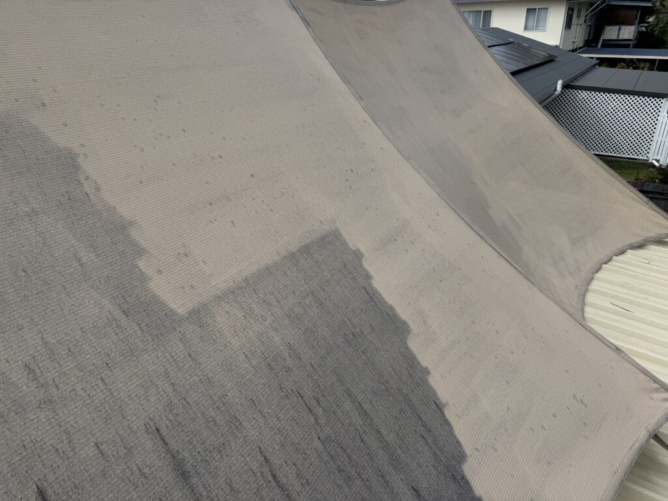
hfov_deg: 71.6
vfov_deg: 56.8
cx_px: 334
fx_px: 463
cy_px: 250
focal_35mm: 24
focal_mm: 6.76
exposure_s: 1/5814
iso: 80
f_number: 1.78
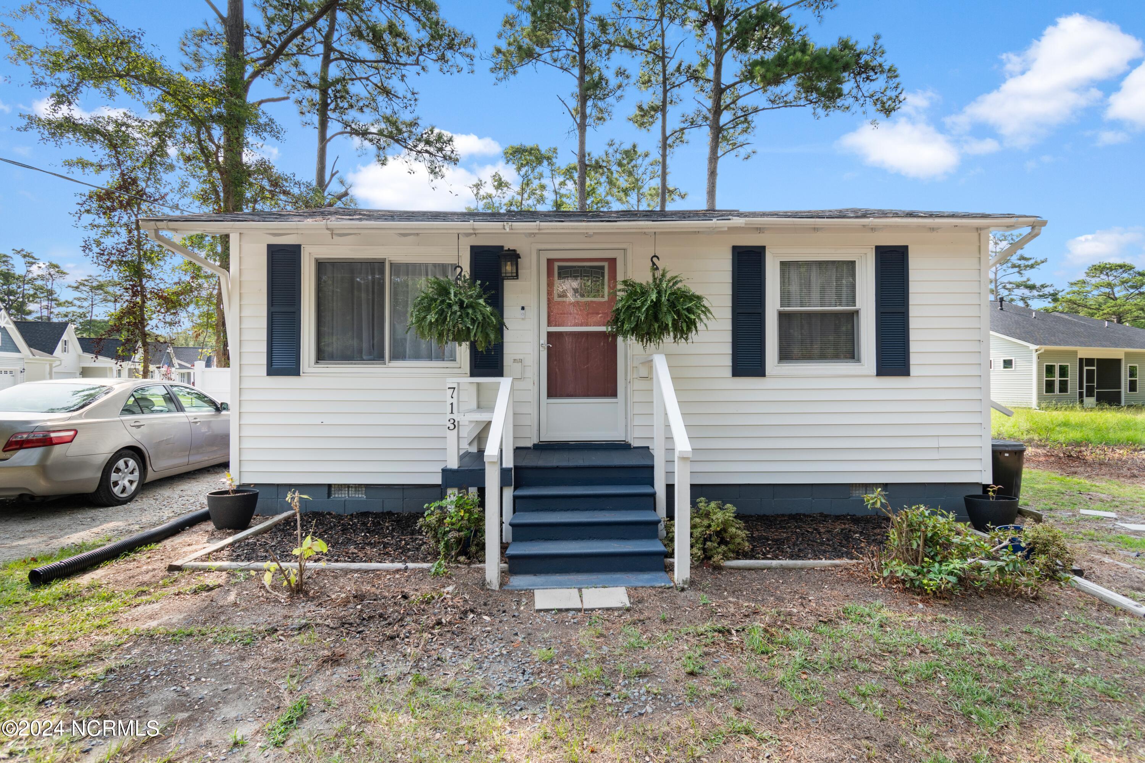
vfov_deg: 70.4
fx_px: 541
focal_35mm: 17
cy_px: 382
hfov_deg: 93.3
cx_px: 572
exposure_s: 1/100
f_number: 5
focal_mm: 11.5
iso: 100
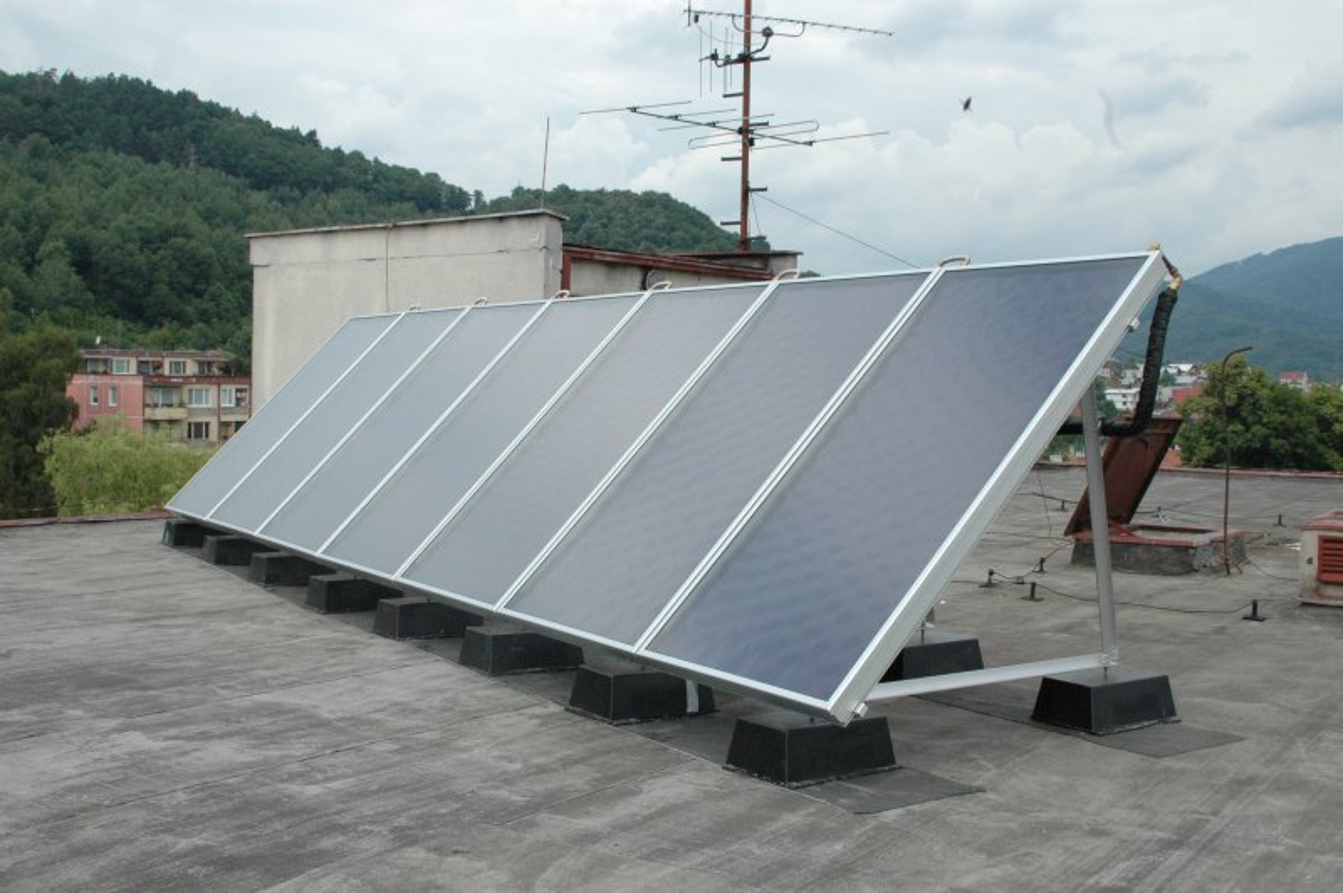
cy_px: 446
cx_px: 672
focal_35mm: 39
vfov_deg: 34.2
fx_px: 1454
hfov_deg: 49.6
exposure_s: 1/800
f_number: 14
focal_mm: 26
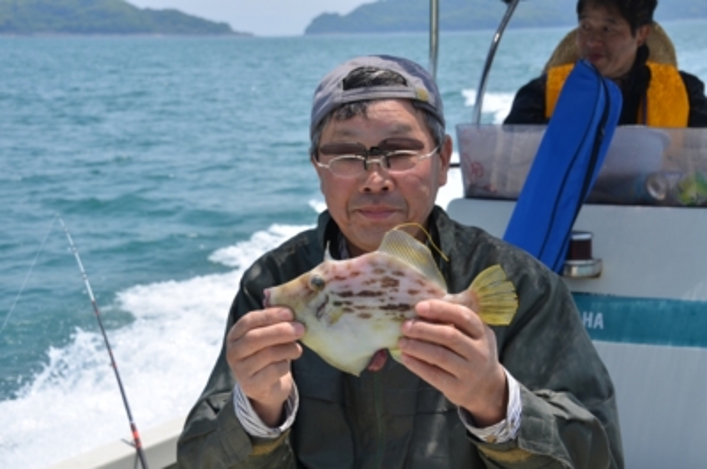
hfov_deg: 32.0
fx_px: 1235
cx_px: 354
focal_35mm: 63
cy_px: 234
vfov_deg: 21.5
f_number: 9
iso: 100
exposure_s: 1/320
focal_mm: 42
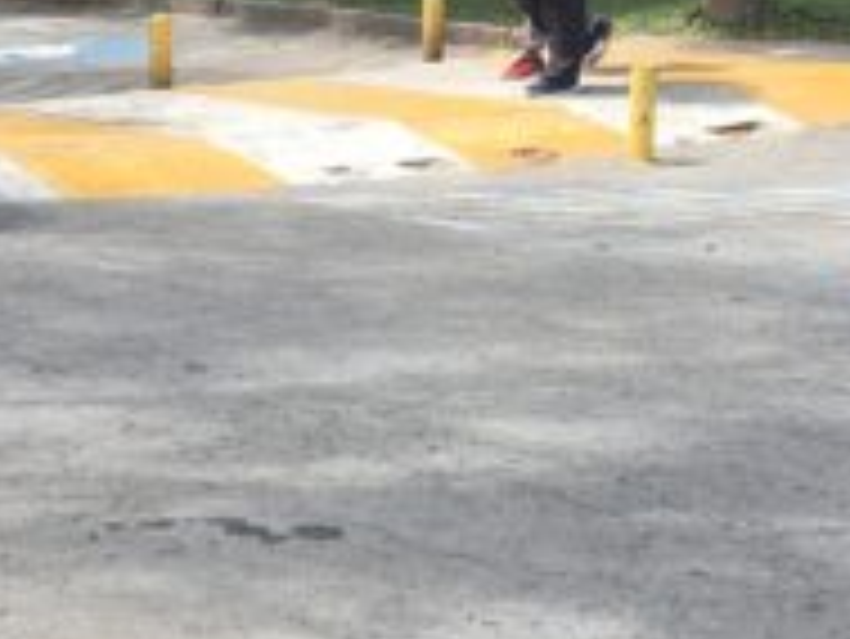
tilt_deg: -3.9
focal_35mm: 118
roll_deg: -2.3
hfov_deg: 16.6
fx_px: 2899
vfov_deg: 12.4
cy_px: 14
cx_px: 603
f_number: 2.2
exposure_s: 1/490
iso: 25
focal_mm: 4.15
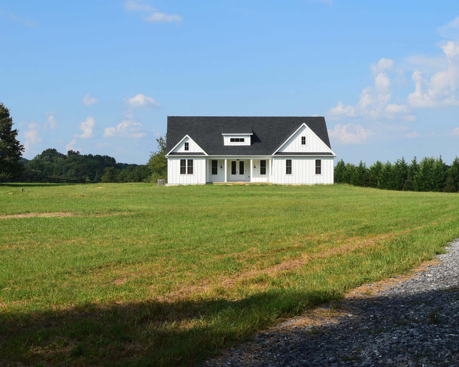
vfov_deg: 25.6
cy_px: 184
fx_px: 809
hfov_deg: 31.7
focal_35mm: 60
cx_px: 216
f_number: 11
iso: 360
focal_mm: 35
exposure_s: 1/500
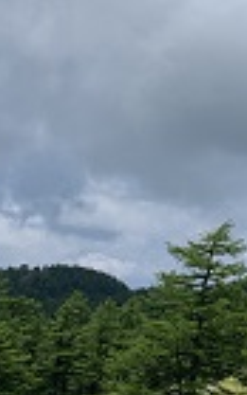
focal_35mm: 107
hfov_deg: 12.1
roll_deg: -3.9
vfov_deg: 19.4
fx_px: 1151
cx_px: 230
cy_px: 209
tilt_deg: +3.1
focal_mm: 4.25
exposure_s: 1/4274
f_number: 1.8
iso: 25
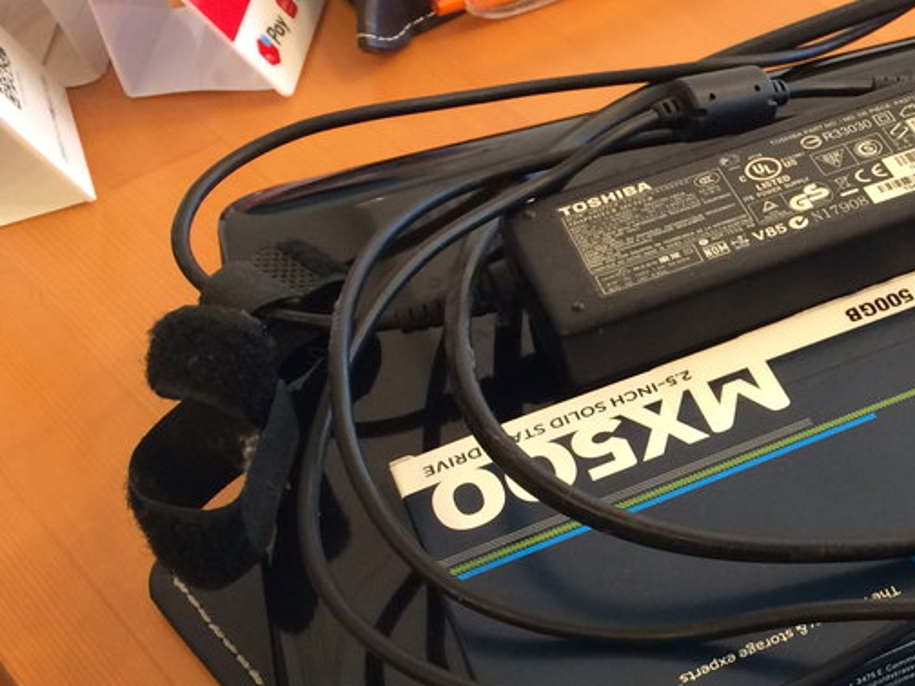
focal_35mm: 69
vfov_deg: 21.3
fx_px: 1824
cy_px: 397
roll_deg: +1.8
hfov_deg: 25.7
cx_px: 1053
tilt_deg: -43.8
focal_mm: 4.15
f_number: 2.2
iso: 100
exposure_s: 1/30
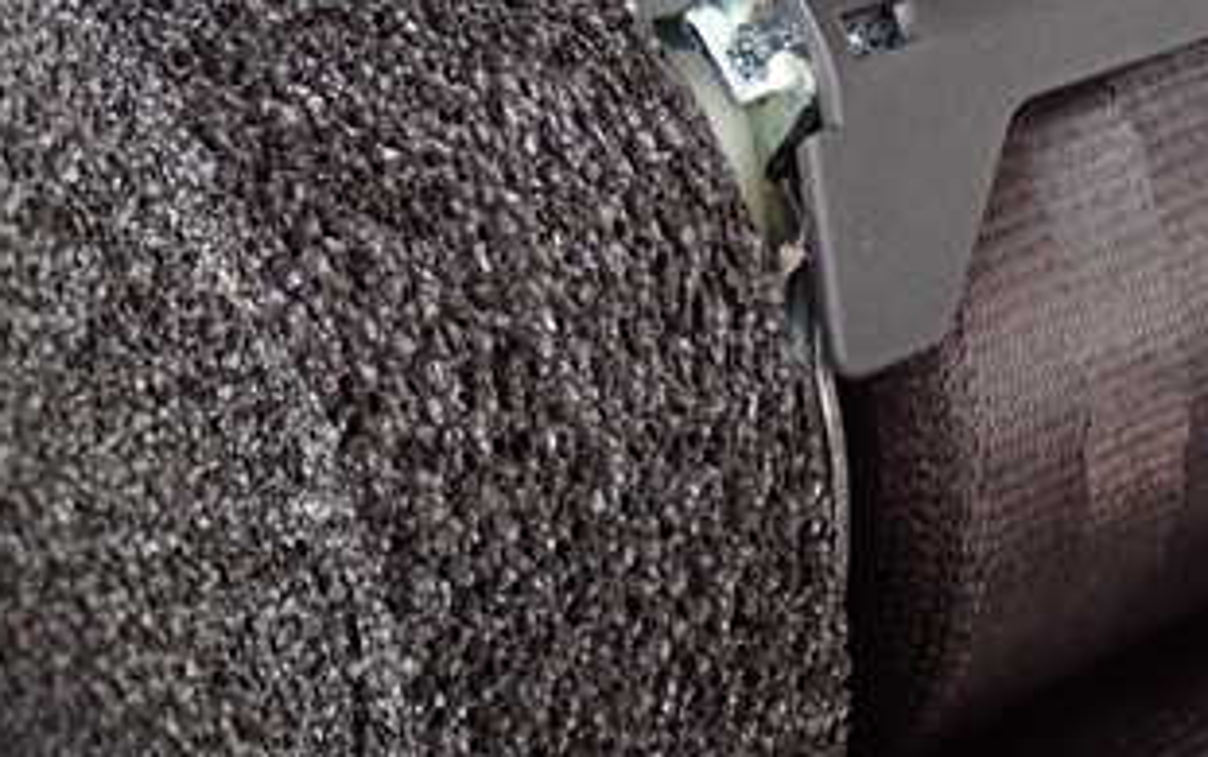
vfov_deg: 13.6
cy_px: 214
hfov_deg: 21.4
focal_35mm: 96
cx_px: 956
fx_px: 3163
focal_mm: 8.4
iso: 640
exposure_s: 1/50
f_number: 3.1
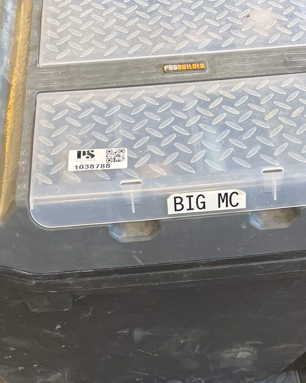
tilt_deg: -51.1
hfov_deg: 26.2
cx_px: 187
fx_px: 657
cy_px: 256
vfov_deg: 32.2
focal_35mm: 58
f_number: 1.6
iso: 125
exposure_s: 1/50
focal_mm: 5.1
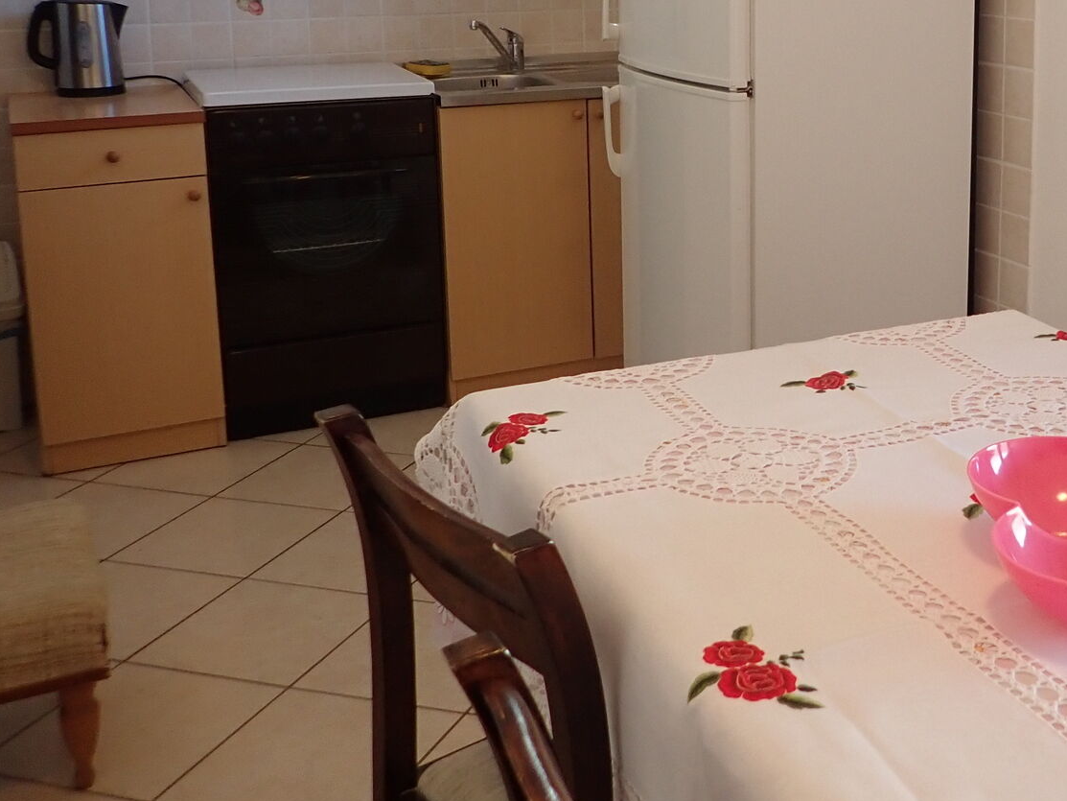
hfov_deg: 39.4
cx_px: 871
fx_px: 1418
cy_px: 146
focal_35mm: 46
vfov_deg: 30.7
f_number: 2
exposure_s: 1/50
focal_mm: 4.5
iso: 200
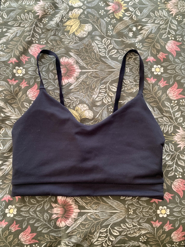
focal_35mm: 26
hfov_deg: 53.0
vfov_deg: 67.3
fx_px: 185
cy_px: 124
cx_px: 92
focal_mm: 4.25
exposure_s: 1/64
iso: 100
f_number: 1.8
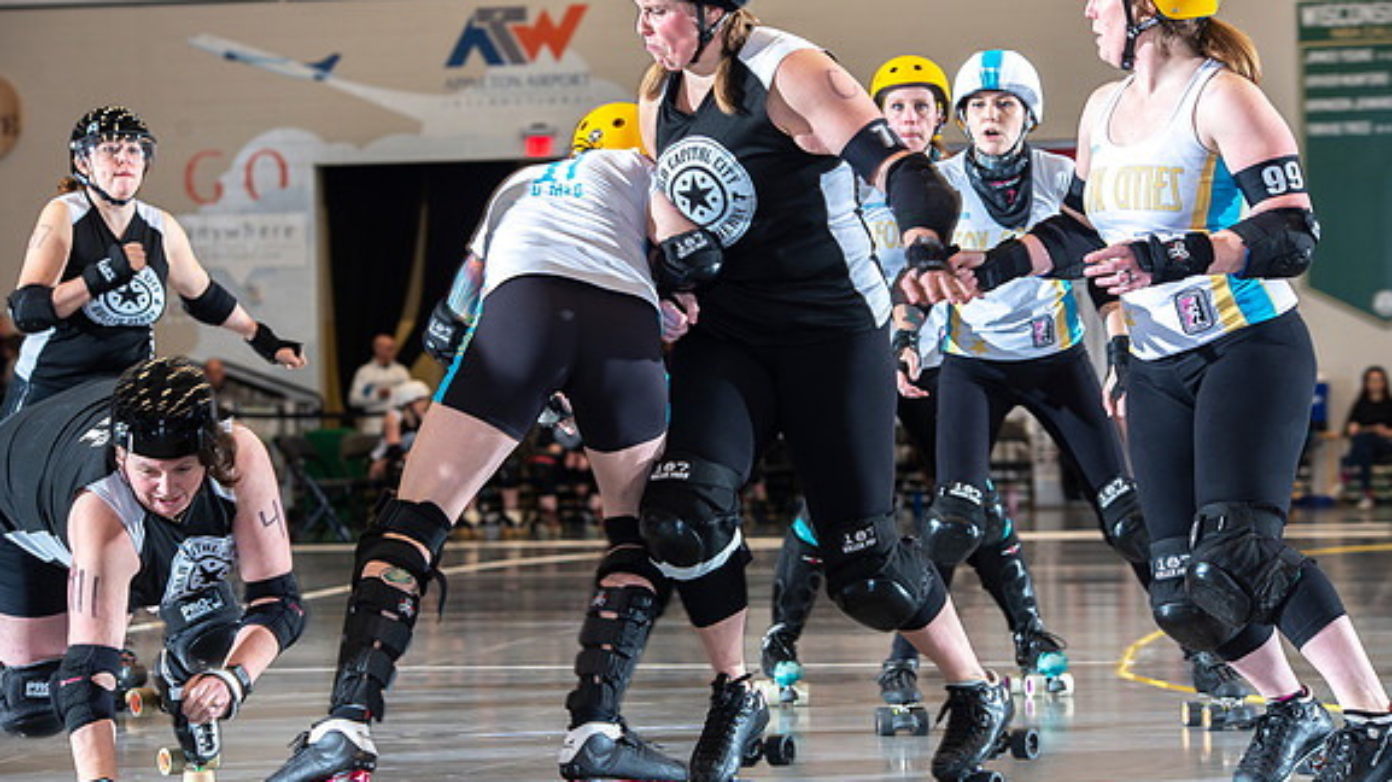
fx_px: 4354
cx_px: 695
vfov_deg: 10.3
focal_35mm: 118
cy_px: 387
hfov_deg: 18.2
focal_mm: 112
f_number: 5.6
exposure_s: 1/160
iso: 500
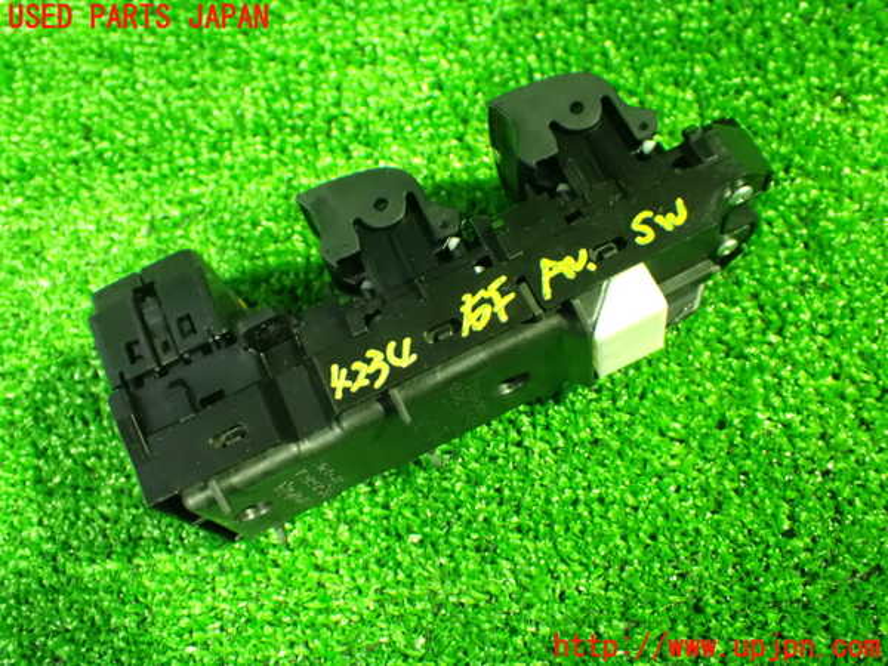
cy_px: 333
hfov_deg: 49.0
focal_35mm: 38
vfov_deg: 37.7
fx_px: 975
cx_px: 444
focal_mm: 6.83
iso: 1600
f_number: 2.7
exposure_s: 1/20
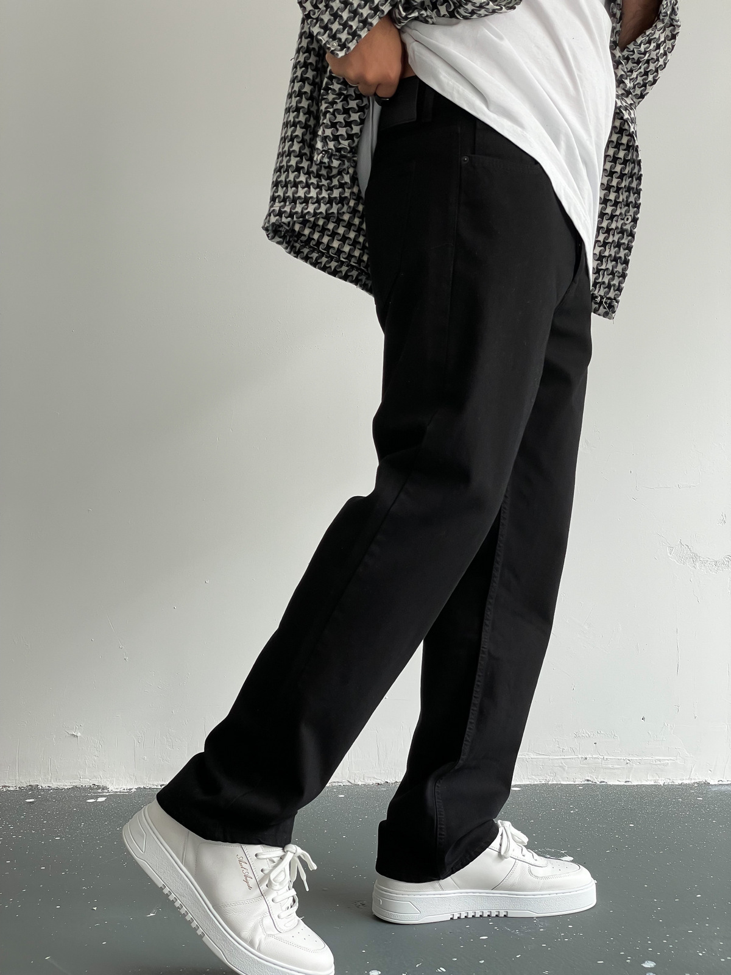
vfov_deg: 36.8
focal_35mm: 52
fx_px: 1464
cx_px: 366
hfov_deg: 28.0
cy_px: 488
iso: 50
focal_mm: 6
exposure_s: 1/120
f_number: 2
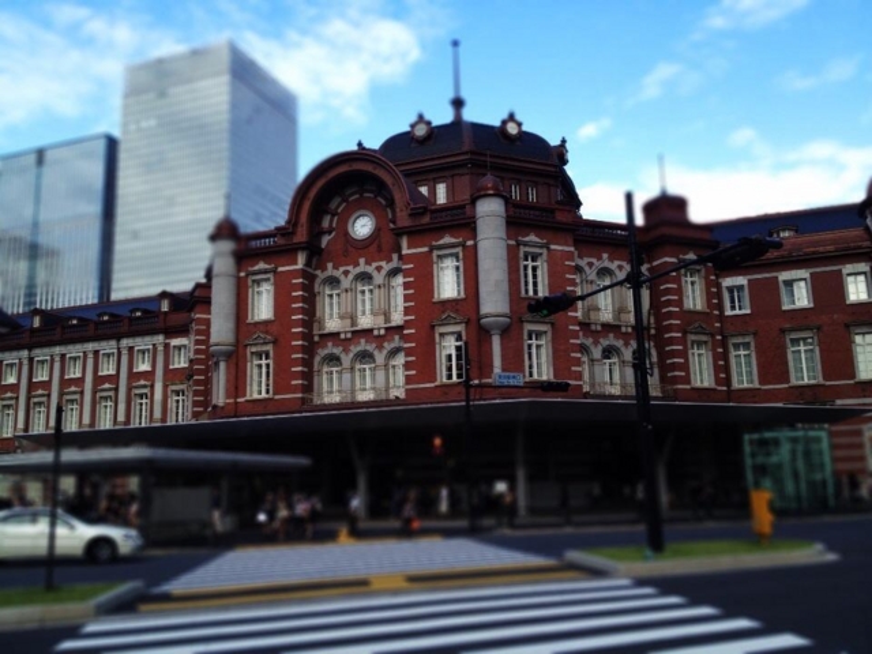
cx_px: 436
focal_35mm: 35
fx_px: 882
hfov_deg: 52.6
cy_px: 327
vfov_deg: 40.7
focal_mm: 4.28
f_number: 2.4
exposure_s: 1/552
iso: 50
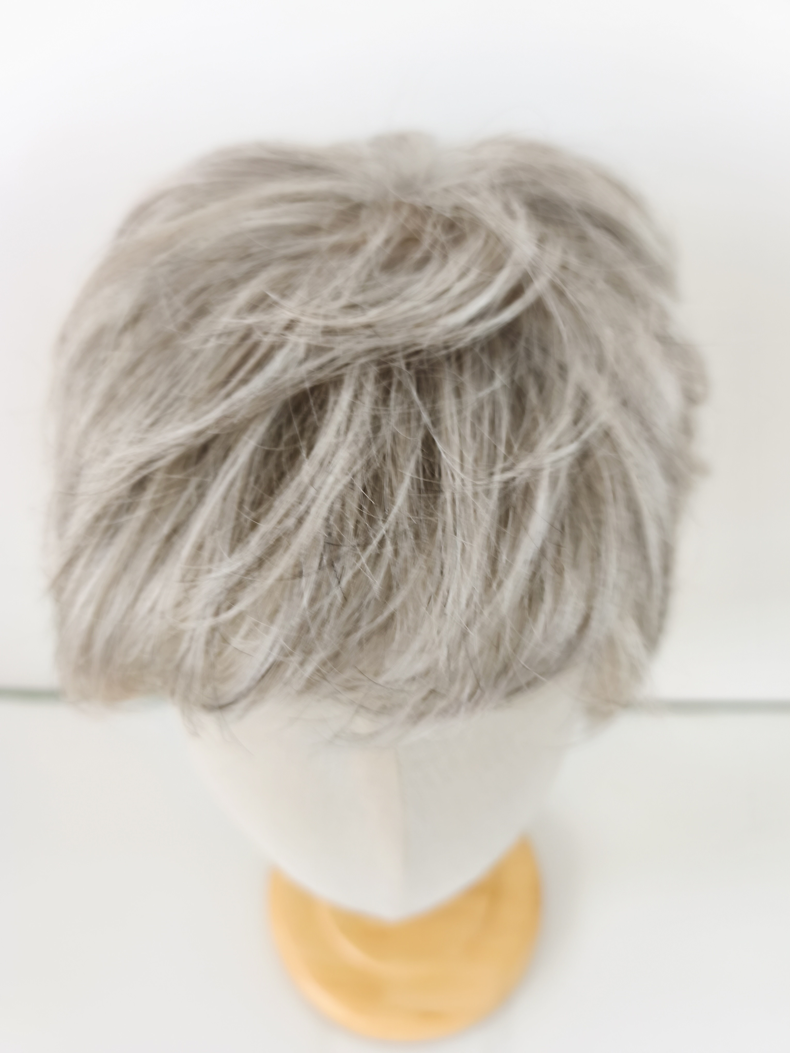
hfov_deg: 58.9
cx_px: 395
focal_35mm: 23
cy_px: 526
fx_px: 700
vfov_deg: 73.9
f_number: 1.65
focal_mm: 6.14
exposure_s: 1/15
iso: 50
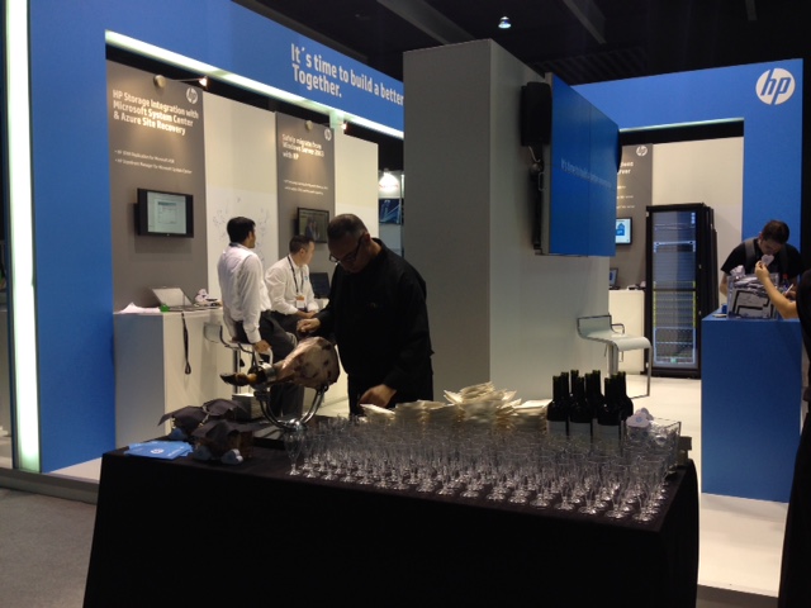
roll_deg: +1.8
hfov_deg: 55.4
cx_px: 406
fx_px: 773
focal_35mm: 33
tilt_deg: -3.8
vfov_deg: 42.9
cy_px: 304
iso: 50
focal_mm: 4.12
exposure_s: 1/40
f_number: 2.4
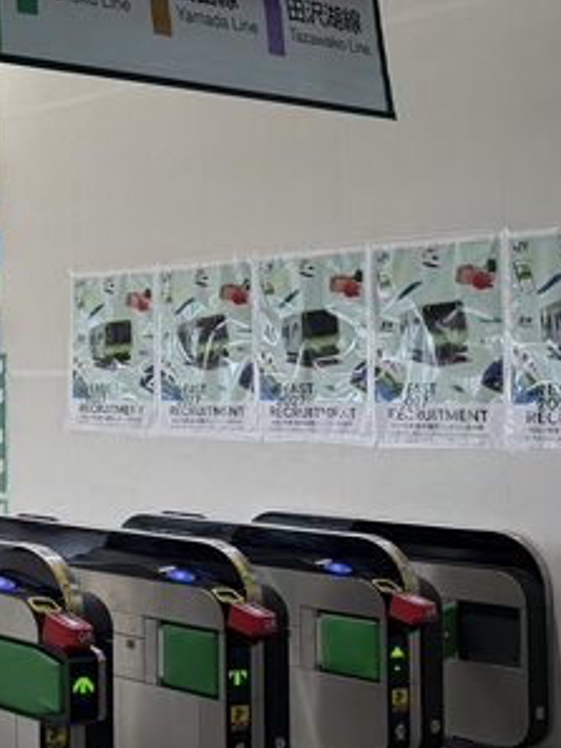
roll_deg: -1.4
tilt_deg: +3.8
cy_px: 300
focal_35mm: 67
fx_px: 1447
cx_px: -375
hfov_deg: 18.4
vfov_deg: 28.9
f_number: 1.78
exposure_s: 1/160
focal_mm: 6.76
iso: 64
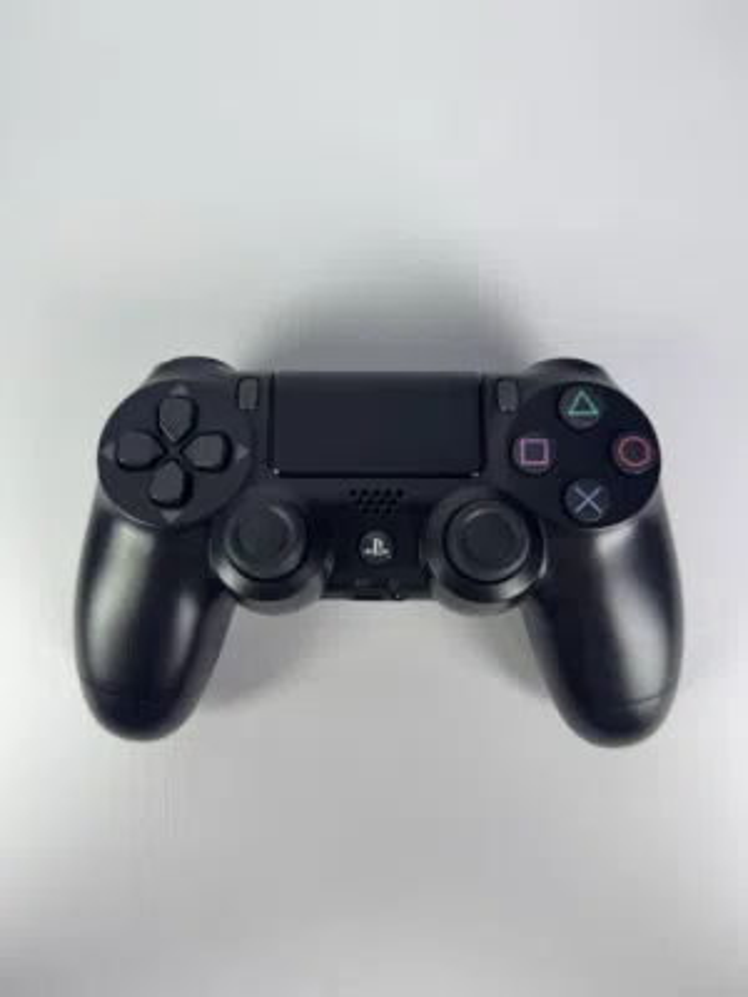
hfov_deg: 56.8
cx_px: 374
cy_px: 498
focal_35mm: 24
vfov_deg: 71.6
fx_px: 691
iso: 50
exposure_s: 1/121
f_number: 1.78
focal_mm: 6.76
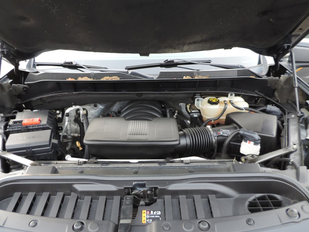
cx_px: 146
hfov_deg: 61.6
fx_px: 259
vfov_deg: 48.2
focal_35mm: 29
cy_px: 120
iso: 140
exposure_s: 1/30
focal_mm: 4.3
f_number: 3
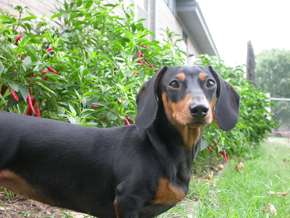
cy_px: 109
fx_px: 503
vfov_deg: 24.4
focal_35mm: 60
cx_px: 146
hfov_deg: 32.2
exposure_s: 1/87.8
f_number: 3
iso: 100
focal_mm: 12.2
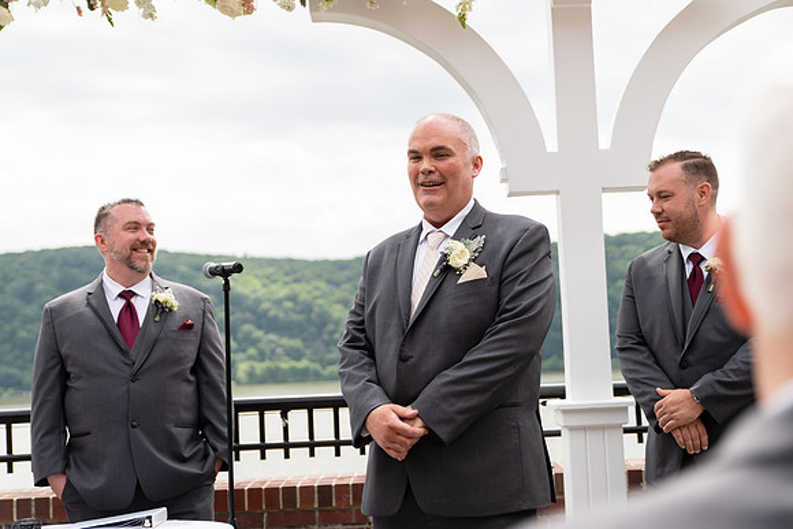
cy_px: 253
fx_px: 1198
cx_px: 445
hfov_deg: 36.6
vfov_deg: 24.9
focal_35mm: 54
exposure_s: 1/2500
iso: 125
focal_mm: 46
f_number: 2.8
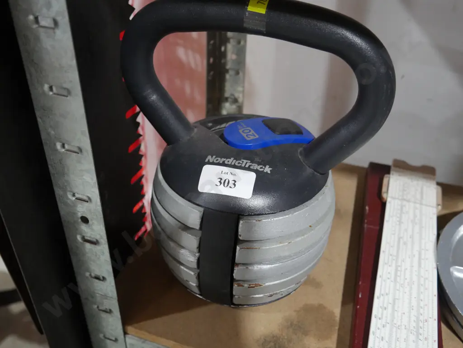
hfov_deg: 53.9
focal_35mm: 34
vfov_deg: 41.8
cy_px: 174
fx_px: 455
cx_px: 232
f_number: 4
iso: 1250
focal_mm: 17
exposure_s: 1/60
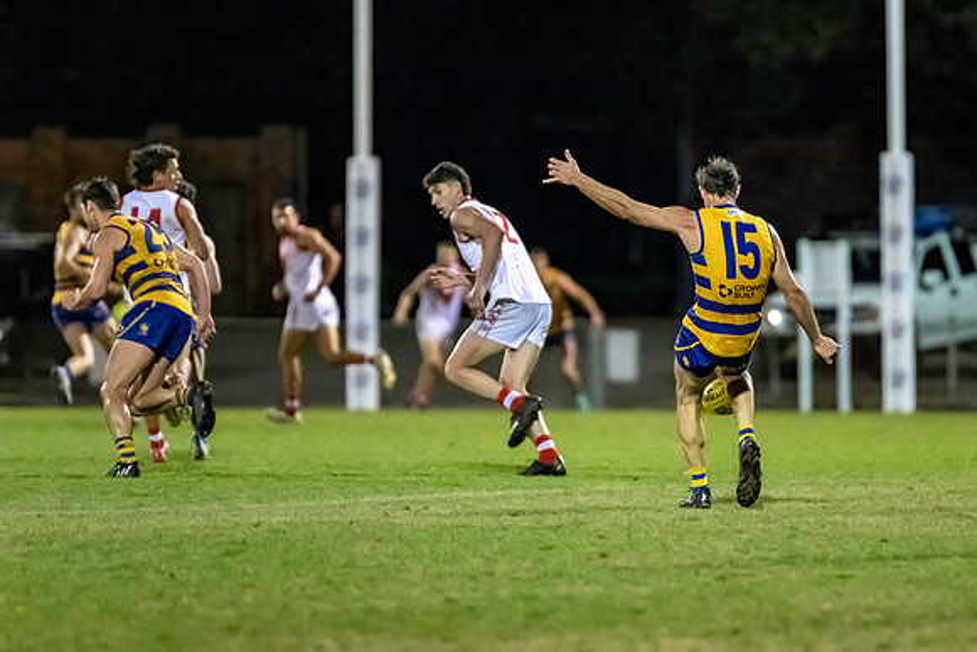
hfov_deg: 4.5
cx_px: 680
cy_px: 283
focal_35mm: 456
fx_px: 12379
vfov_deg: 3.0
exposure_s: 1/1250
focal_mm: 300
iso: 10000
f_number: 2.8
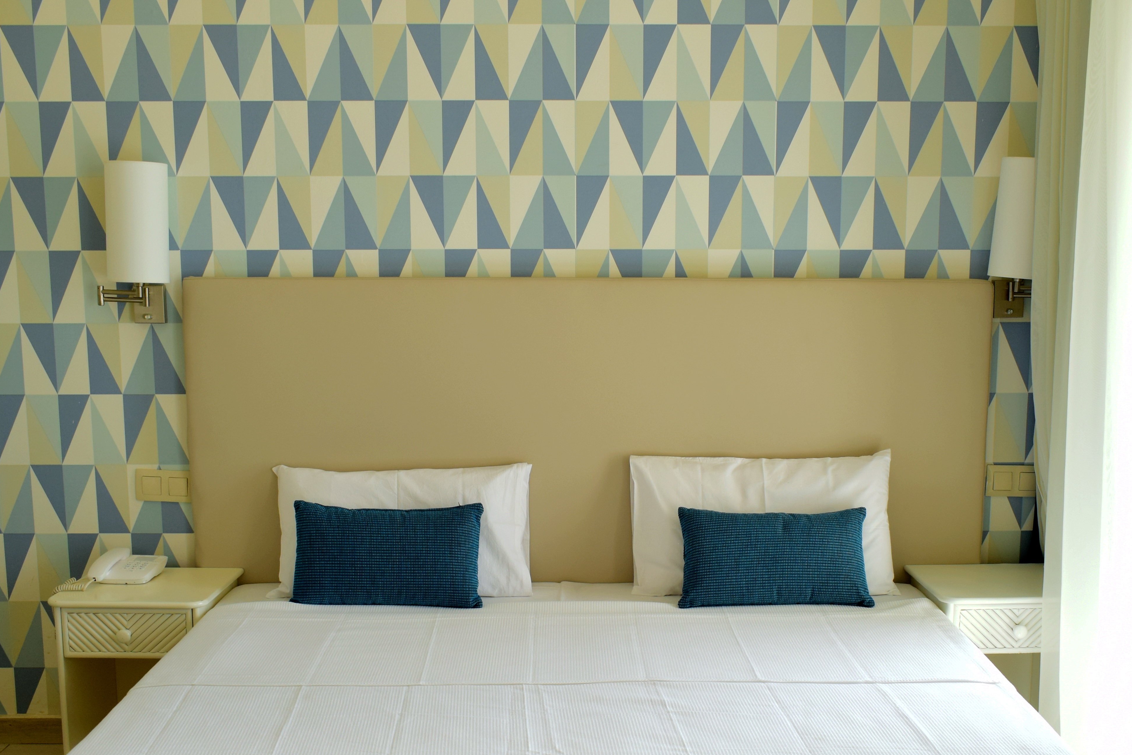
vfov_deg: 31.7
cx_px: 592
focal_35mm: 42
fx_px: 1321
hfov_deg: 46.4
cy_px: 484
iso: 400
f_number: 5
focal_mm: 18
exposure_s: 1/60
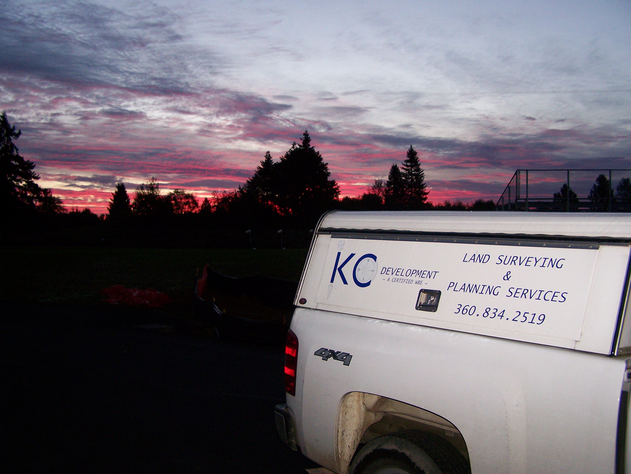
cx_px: 316
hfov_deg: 48.9
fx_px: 693
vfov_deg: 37.8
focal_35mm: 38
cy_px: 237
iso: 160
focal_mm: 6.3
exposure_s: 1/60
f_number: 2.8
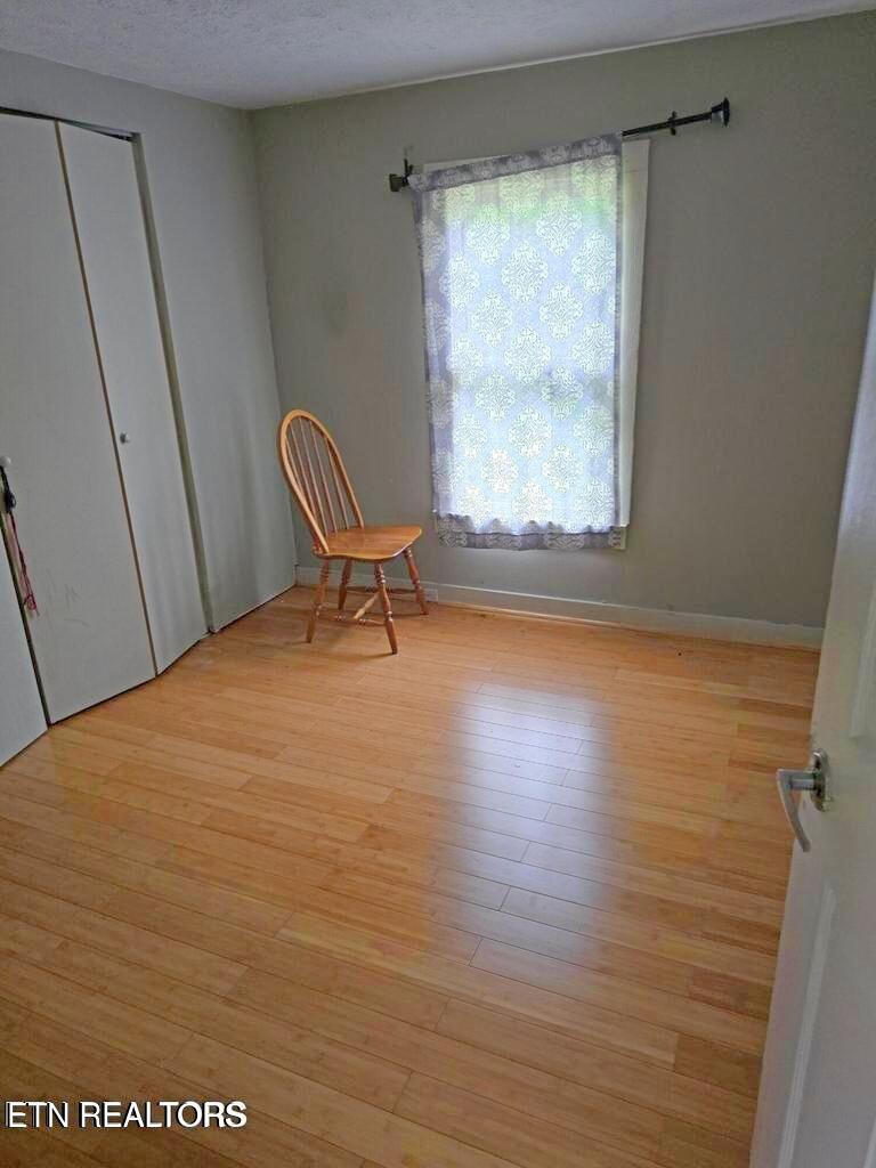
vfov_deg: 73.9
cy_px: 584
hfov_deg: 58.9
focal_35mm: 23
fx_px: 776
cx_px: 438
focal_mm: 6.3
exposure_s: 1/60
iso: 640
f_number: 1.7
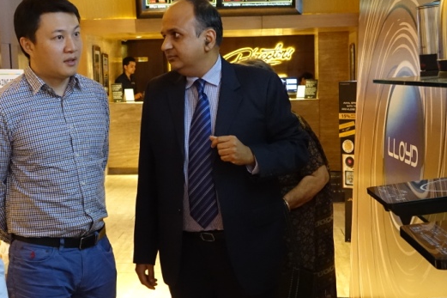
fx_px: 732
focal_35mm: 59
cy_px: 177
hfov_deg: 33.9
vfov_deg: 22.9
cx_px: 224
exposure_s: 1/30
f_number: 2.8
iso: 2000
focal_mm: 11.13
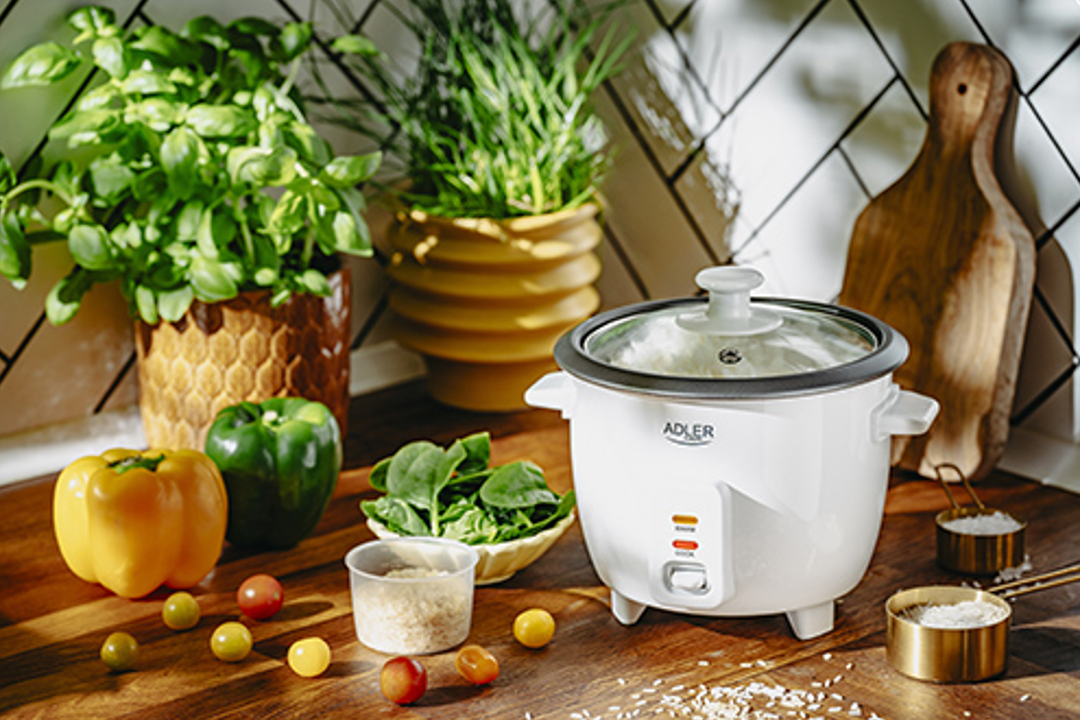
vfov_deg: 12.9
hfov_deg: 19.3
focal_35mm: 106
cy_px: 359
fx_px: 3180
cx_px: 543
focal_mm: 105
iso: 100
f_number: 4.5
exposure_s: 1/250
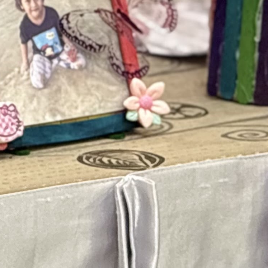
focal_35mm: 248
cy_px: 87
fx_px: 2172
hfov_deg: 6.7
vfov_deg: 7.1
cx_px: -387
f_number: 1.6
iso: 100
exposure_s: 1/33
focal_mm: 5.96
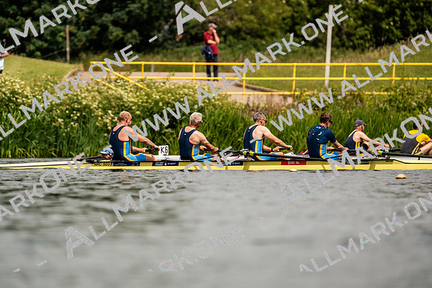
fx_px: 7201
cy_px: 144
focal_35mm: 600
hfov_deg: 3.4
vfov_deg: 2.3
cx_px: 216
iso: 160
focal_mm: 600
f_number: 6.3
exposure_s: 1/2000
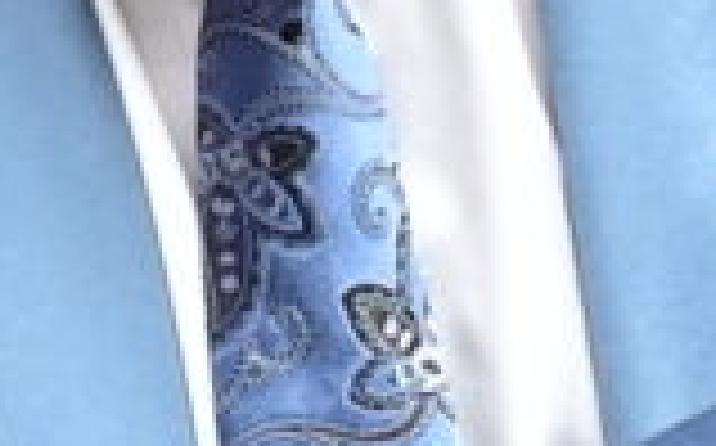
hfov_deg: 1.4
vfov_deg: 0.9
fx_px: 29278
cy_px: 90
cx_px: 594
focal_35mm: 1502
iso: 800
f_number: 4
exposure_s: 1/125
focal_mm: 130
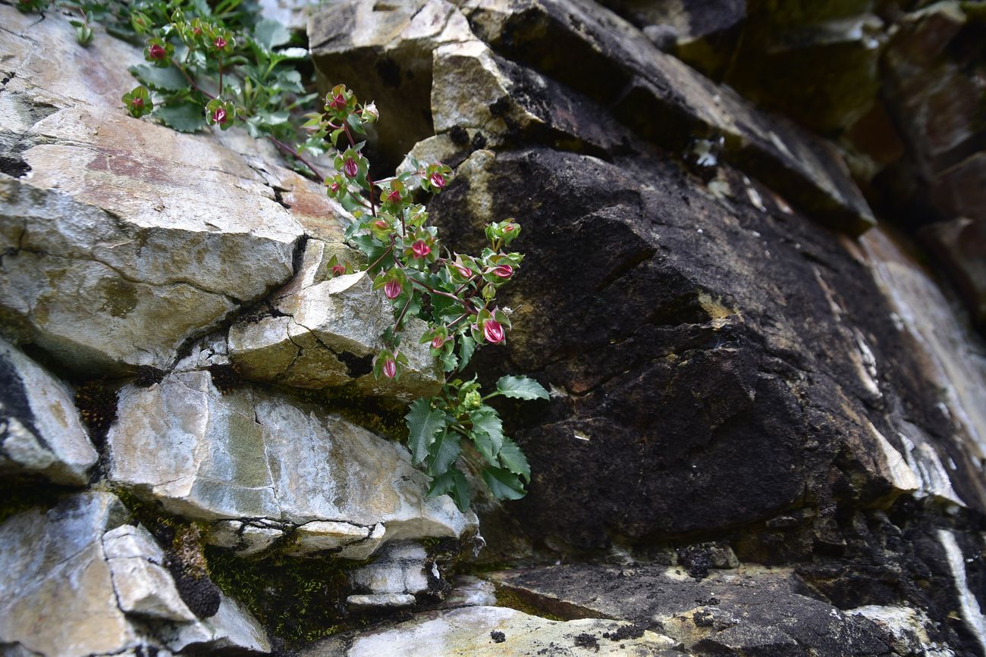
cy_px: 328
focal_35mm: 31
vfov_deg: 42.3
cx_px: 493
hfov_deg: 60.3
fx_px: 849
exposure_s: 1/320
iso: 320
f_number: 5.6
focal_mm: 31
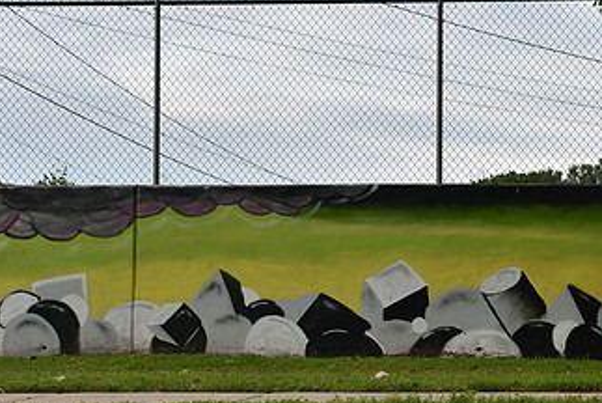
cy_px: 255
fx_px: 1172
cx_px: 503
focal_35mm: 70
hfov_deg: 28.1
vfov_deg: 19.5
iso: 200
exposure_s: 1/250
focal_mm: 26
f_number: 7.1
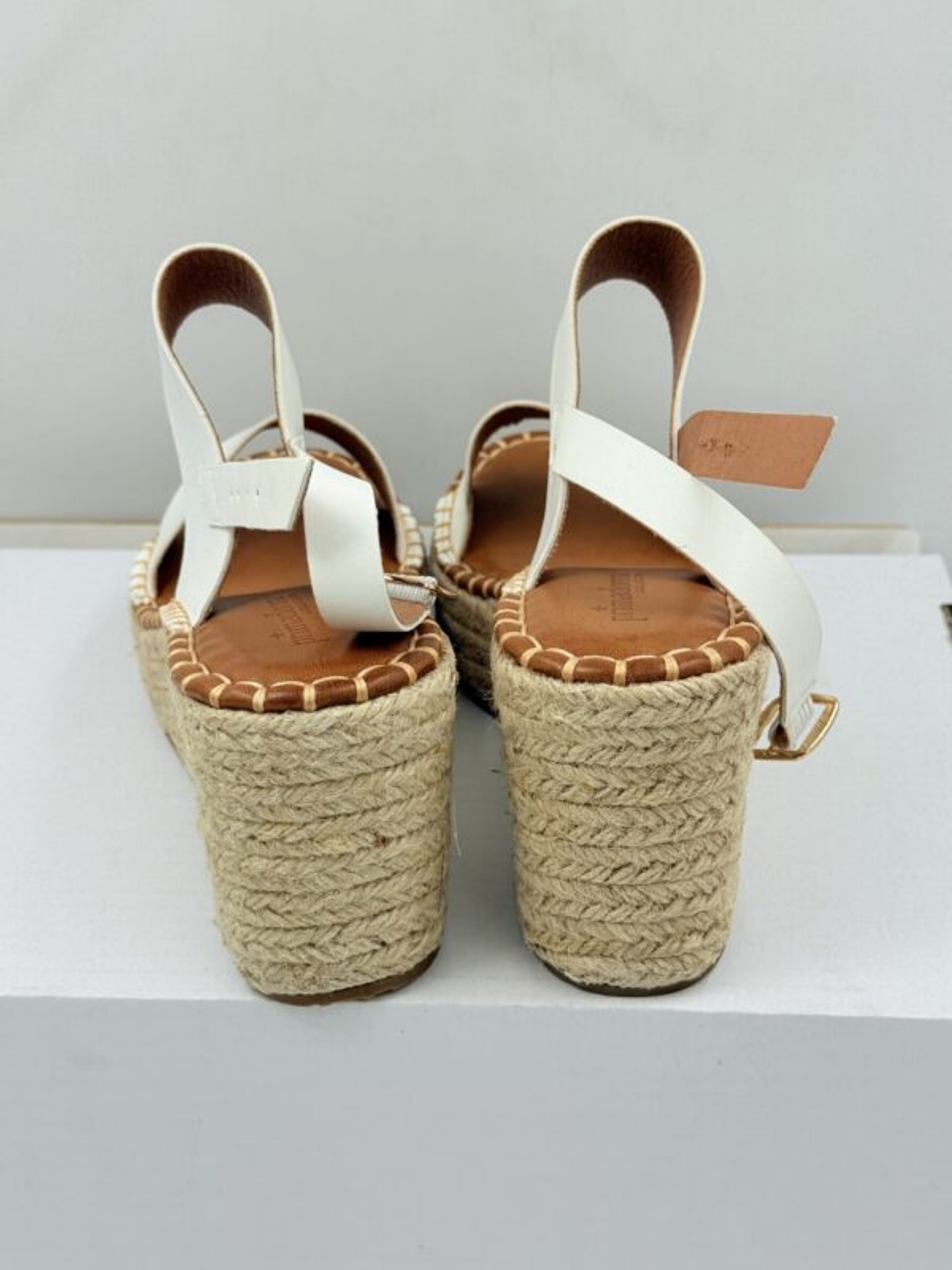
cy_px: 635
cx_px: 476
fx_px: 1760
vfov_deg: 39.7
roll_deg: +0.9
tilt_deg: -26.5
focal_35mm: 48
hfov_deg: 30.3
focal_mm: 6.76
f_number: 1.78
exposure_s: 1/1484
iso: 80
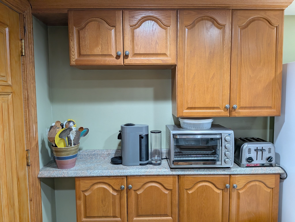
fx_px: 205
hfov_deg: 71.6
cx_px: 148
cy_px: 111
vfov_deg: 56.8
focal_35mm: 24
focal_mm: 4.53
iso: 42
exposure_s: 1/60
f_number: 1.7
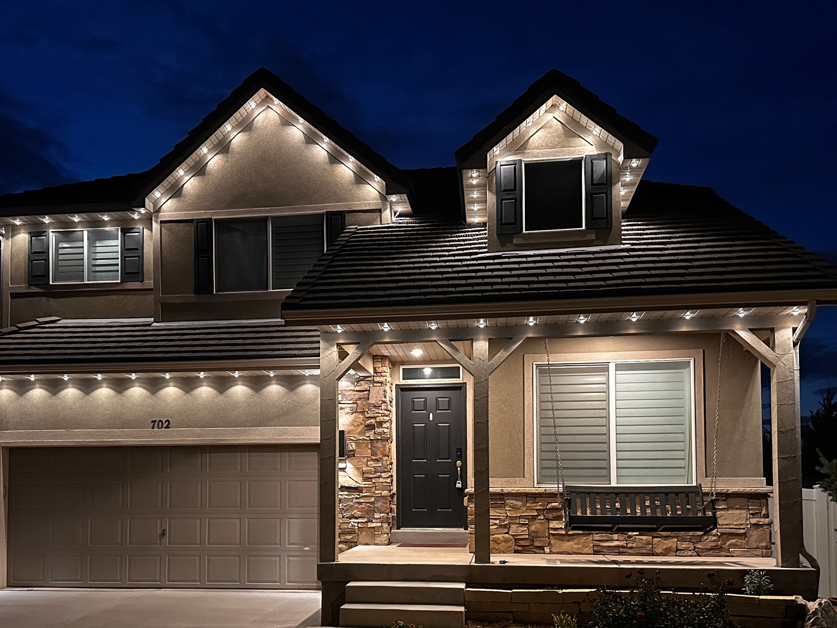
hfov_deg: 51.2
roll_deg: -0.2
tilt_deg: +3.3
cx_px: 361
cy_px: 448
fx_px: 871
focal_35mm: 36
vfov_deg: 38.9
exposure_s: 1/40
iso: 1000
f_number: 1.78
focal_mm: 6.86
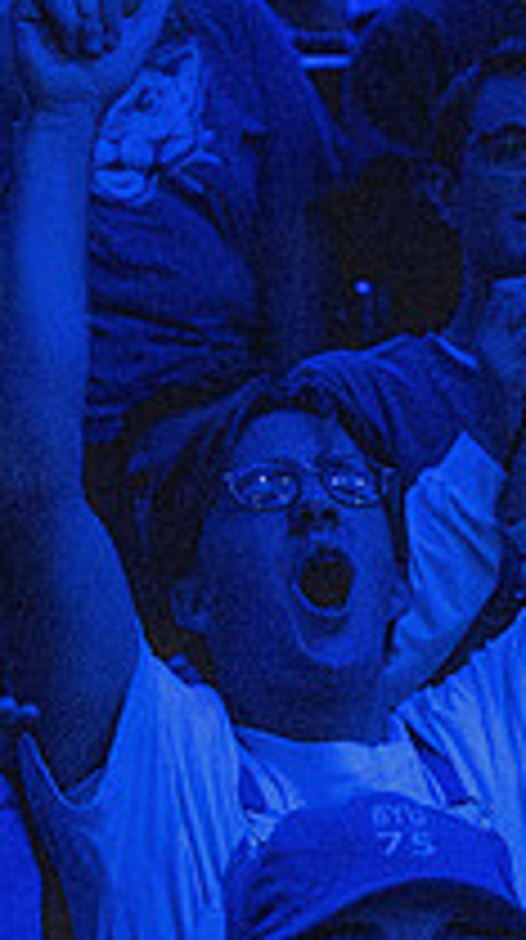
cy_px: 666
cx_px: 584
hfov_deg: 5.1
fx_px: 5898
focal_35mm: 237
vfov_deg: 9.1
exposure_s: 1/400
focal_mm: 70
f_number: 4
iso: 25600
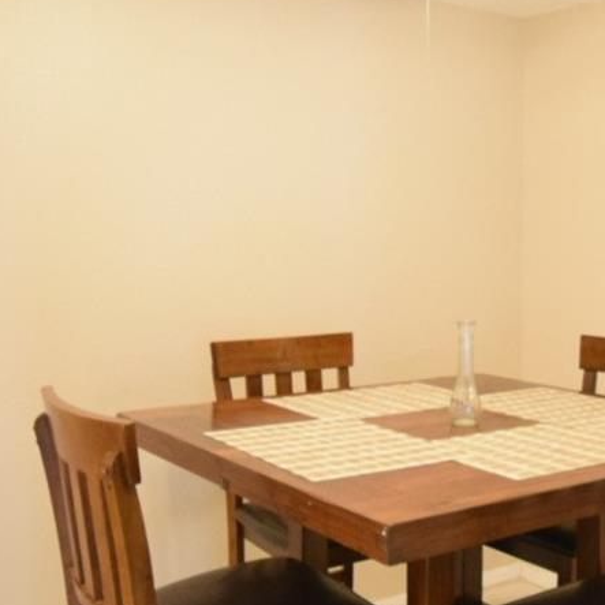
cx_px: 452
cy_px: 294
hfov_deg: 36.0
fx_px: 910
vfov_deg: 36.8
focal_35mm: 46
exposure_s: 1/50
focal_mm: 10
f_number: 4
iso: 3200
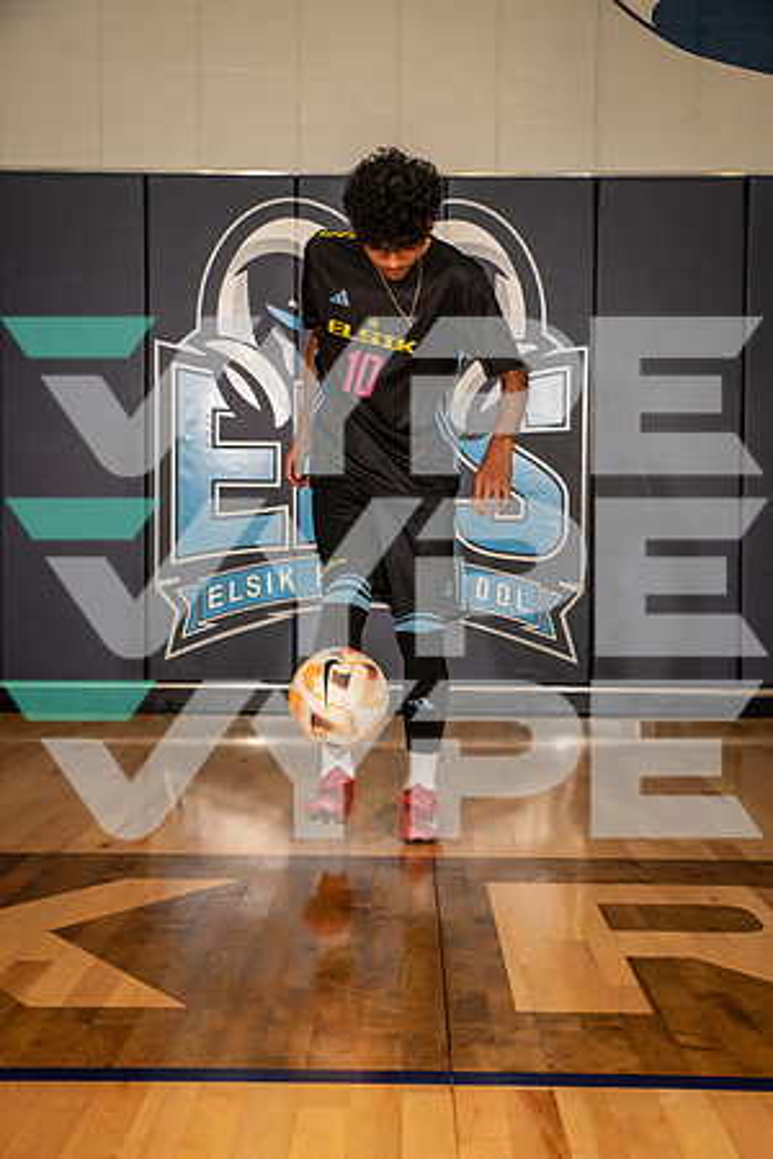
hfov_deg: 28.1
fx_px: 1546
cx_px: 386
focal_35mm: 48
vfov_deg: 41.1
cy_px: 580
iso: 800
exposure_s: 1/320
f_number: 6.3
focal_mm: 48
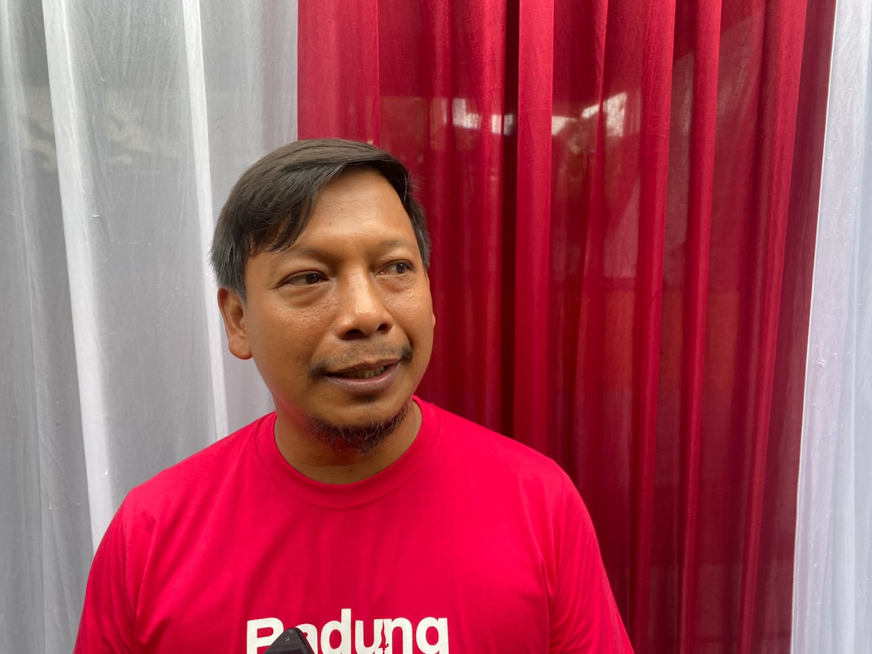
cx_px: 436
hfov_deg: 67.3
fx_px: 655
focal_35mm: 26
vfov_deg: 53.1
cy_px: 327
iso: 32
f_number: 1.8
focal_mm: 4.25
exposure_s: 1/122
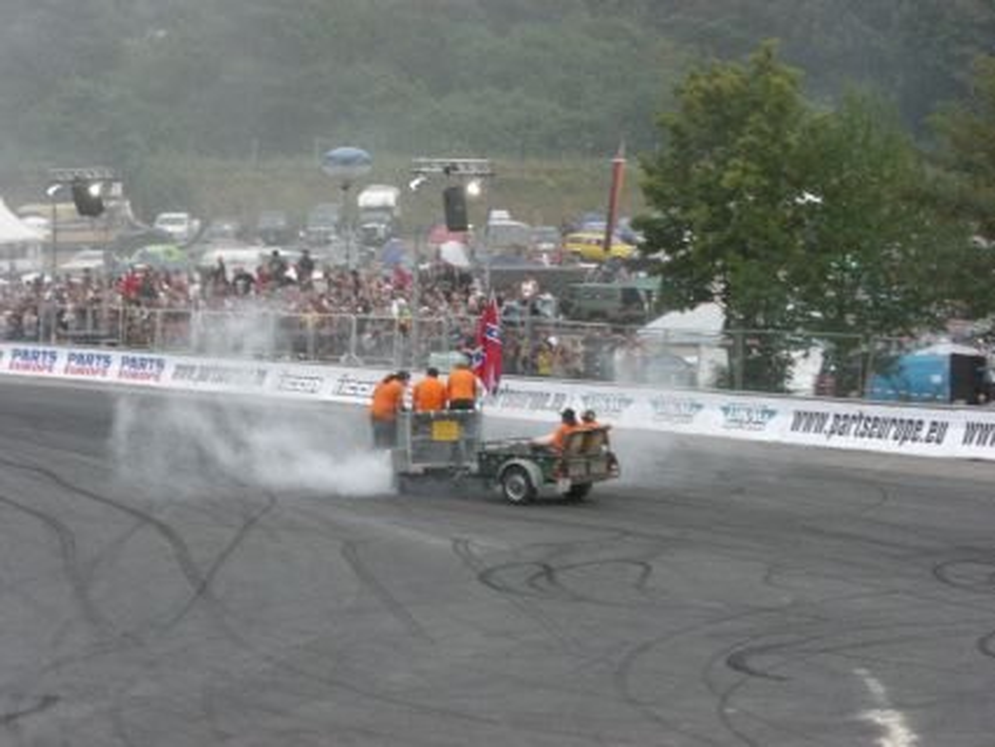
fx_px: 3278
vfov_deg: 13.0
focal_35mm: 114
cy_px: 374
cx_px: 498
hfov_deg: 17.3
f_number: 5.2
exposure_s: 1/160
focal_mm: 18.6
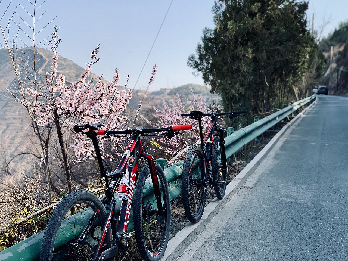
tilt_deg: +1.0
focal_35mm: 52
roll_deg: -1.0
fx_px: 523
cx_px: 174
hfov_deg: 36.8
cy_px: 130
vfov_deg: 28.0
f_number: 2.4
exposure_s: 1/444
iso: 16
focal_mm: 6
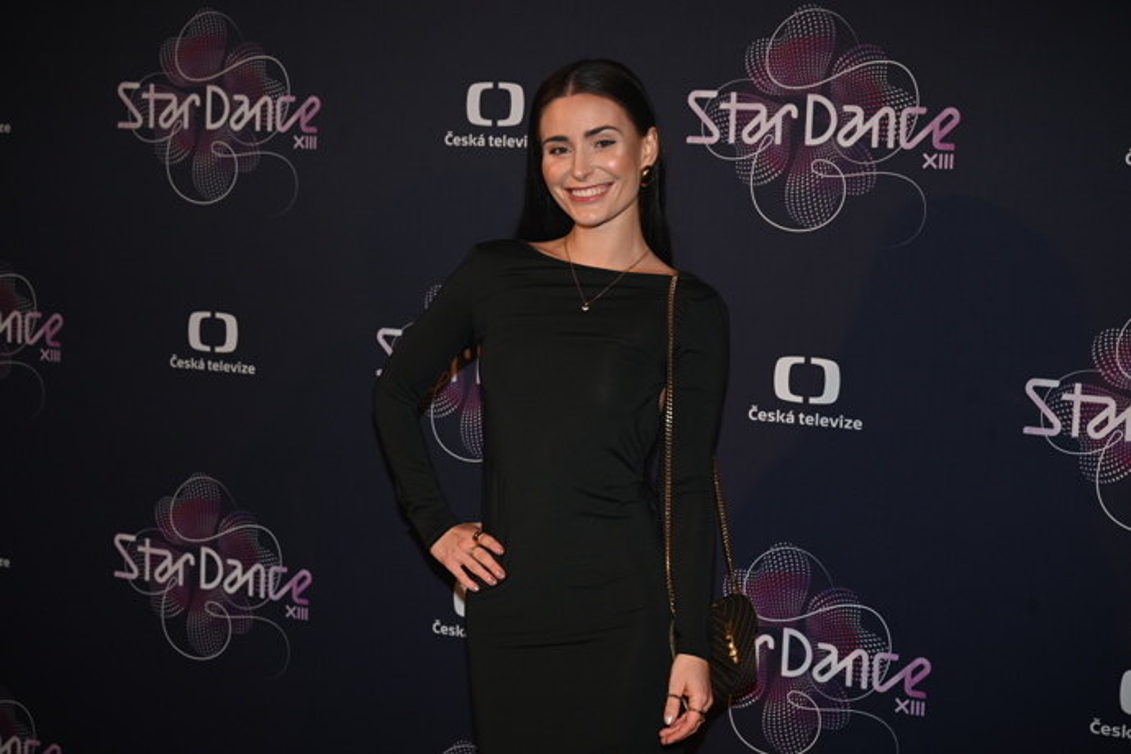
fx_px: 1885
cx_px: 566
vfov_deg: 22.6
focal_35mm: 60
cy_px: 377
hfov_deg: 33.4
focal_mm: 60
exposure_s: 1/125
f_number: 5.6
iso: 800
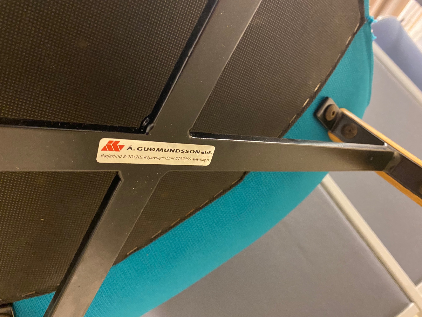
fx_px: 317
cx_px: 211
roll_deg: +32.6
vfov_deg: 53.1
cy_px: 158
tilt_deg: +15.7
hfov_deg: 67.3
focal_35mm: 26
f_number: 1.8
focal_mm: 4.25
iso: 500
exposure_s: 1/25
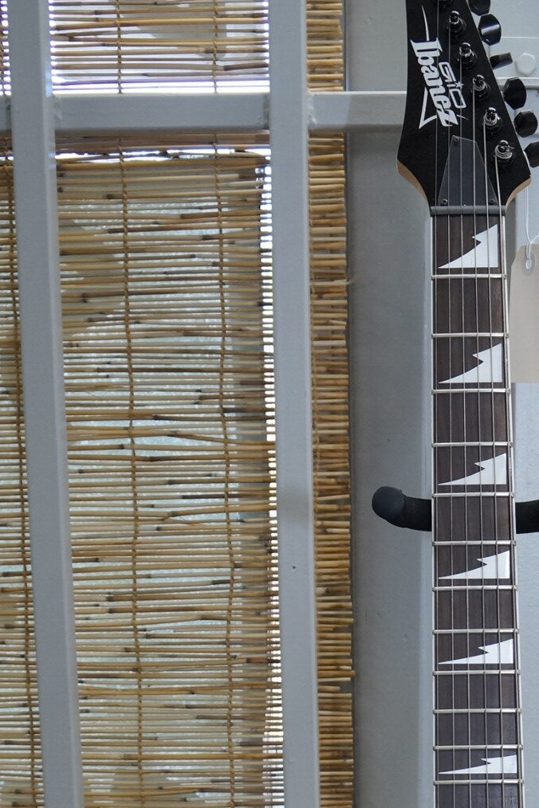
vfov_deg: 27.2
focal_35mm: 71
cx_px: 414
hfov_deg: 19.0
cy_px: 756
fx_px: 1594
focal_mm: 20
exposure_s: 1/160
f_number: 4
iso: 500
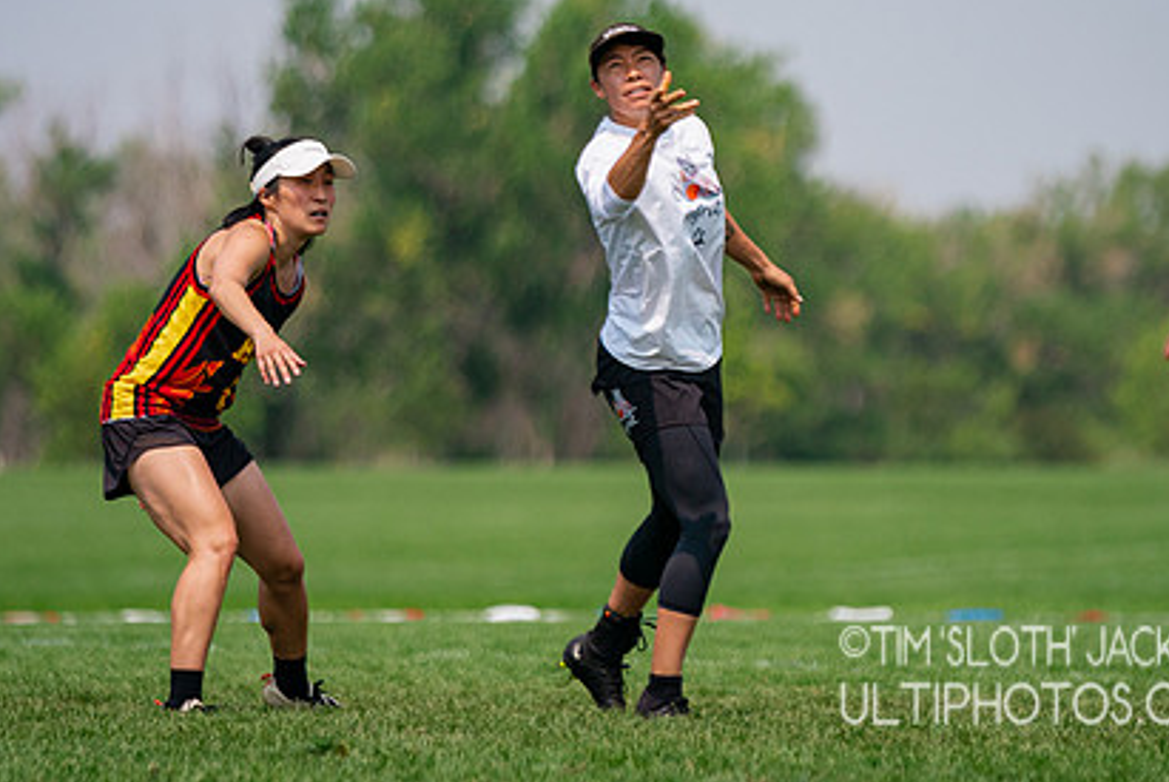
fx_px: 11637
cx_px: 730
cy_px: 381
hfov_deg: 5.7
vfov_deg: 3.8
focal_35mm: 358
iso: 400
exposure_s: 1/8000
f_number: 2.8
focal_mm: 200
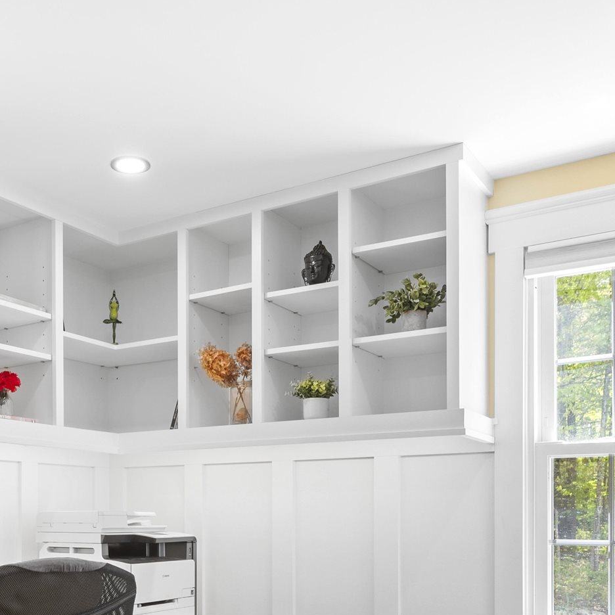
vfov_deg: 39.4
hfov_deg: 40.6
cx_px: 173
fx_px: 812
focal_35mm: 40
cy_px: 517
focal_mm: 14.5
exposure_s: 1/3
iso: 250
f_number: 7.1
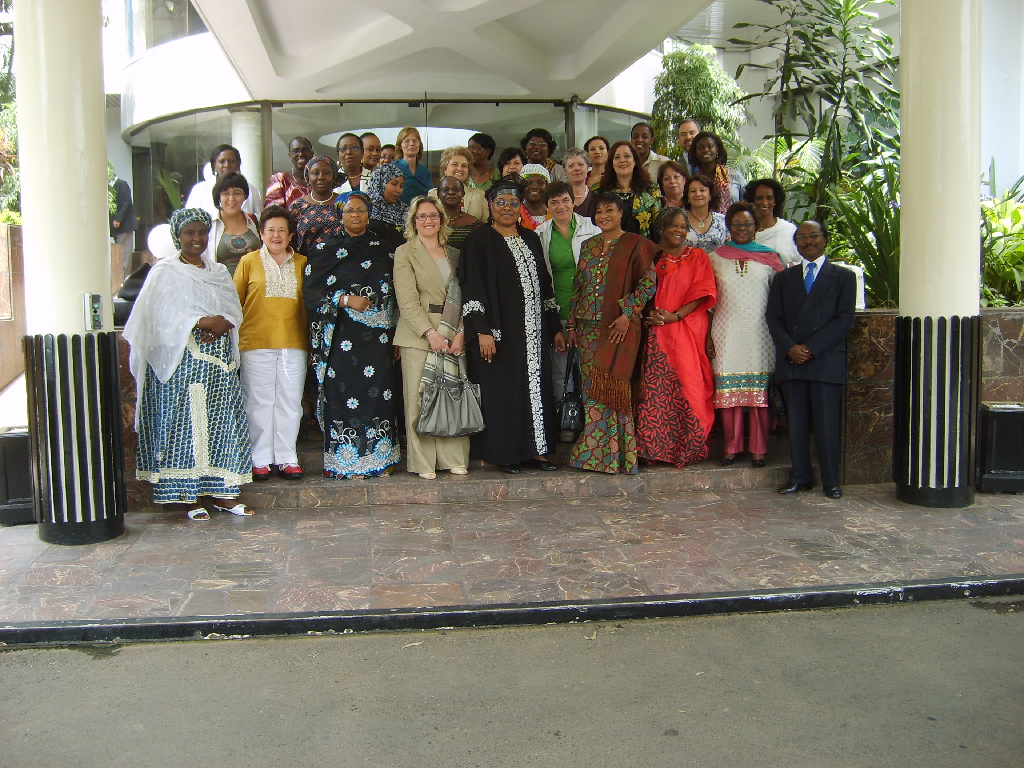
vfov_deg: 40.7
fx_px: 1035
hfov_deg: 52.6
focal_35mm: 35
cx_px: 512
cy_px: 384
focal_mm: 5.8
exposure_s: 1/90
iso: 50
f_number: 2.8
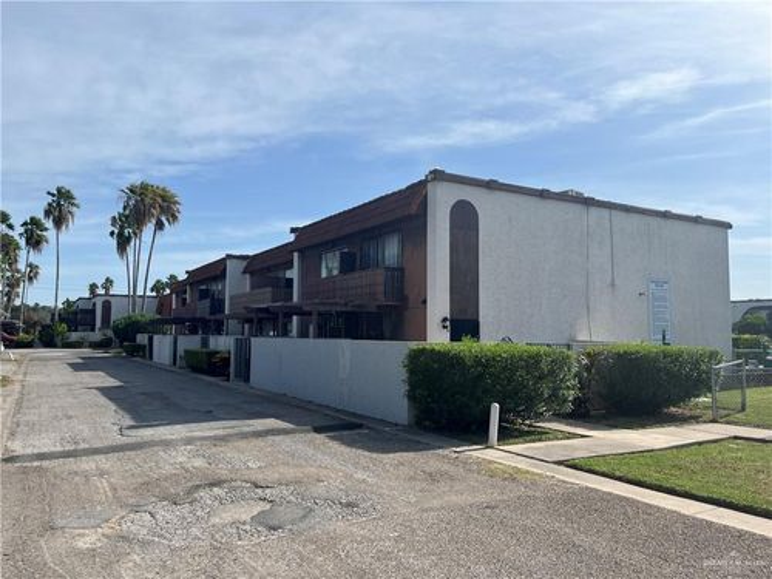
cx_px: 386
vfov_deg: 53.1
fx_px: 580
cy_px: 290
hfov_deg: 67.3
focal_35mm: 26
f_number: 1.6
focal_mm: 5.1
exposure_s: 1/4310
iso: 50
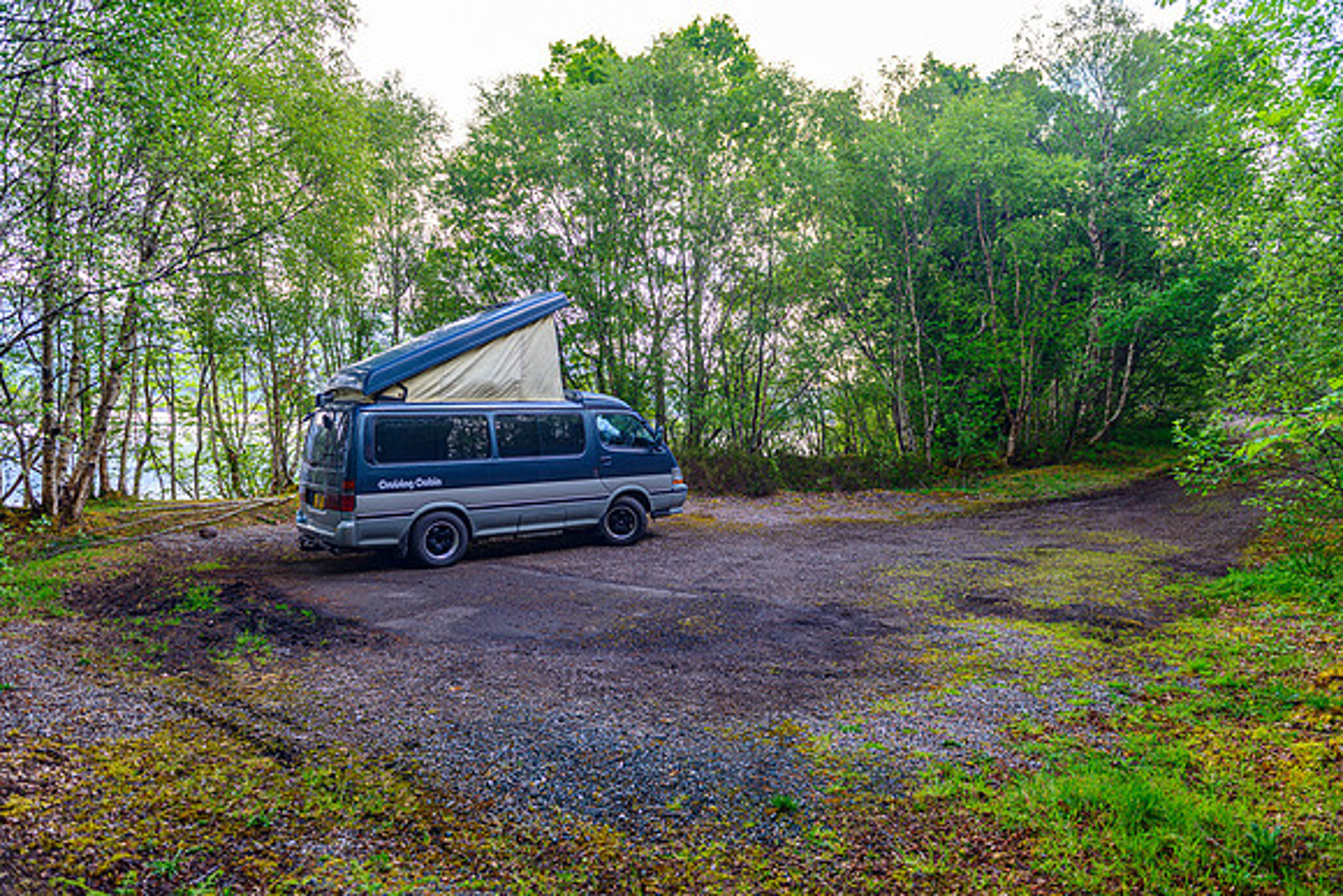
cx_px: 672
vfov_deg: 53.2
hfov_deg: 73.7
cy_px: 448
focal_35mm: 24
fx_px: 896
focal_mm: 24
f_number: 4
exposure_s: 1/25
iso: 140
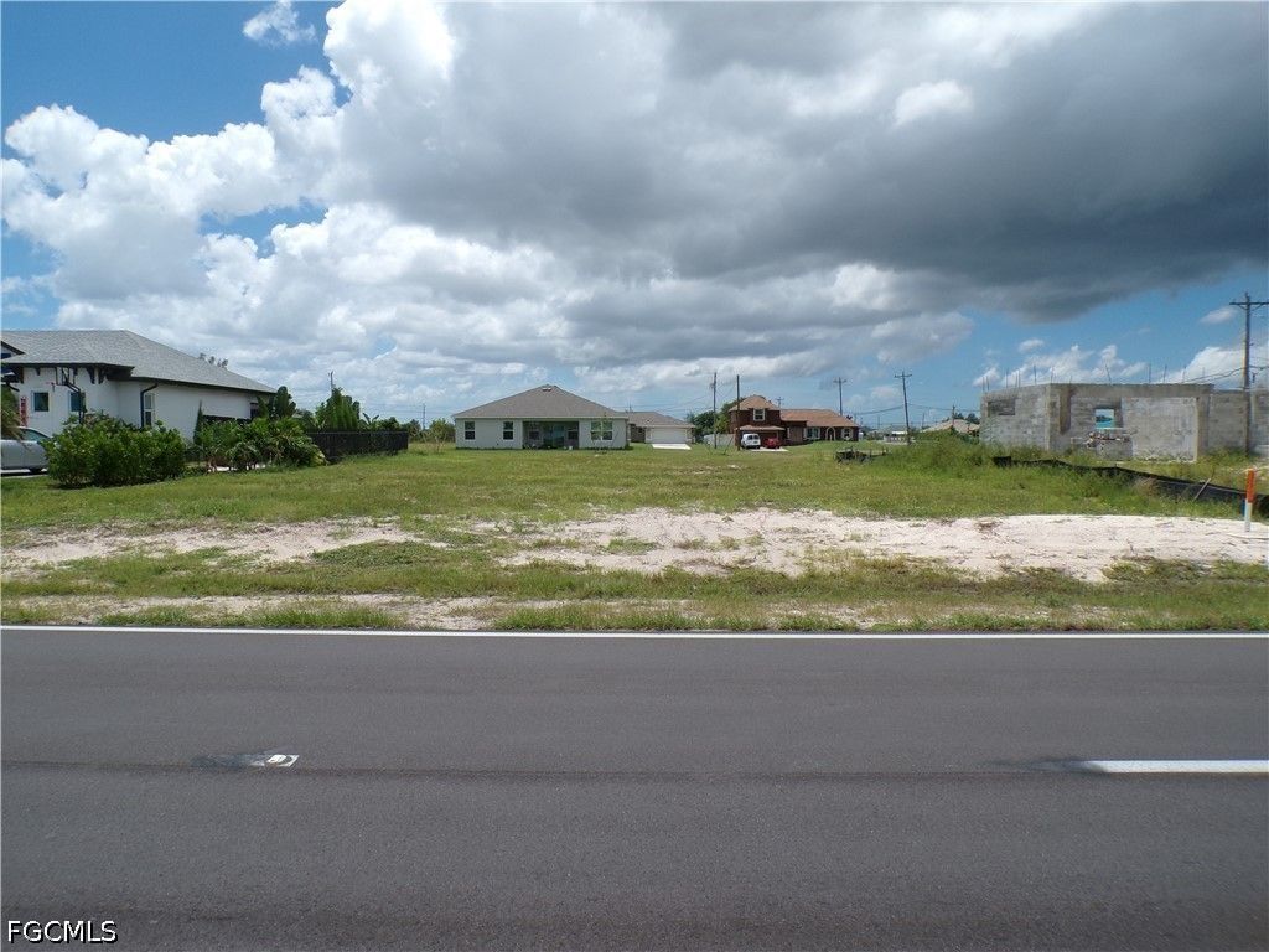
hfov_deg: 71.6
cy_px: 476
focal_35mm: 24
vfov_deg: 56.8
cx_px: 634
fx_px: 880
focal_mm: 4.3
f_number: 5.8
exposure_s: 1/750
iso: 100
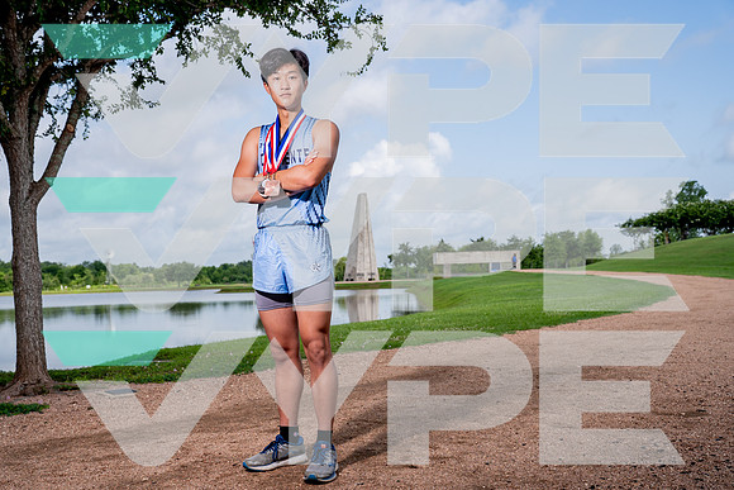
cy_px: 245
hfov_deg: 45.4
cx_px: 367
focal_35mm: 43
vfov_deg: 31.2
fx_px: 877
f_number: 5.6
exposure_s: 1/640
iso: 100
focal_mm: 43
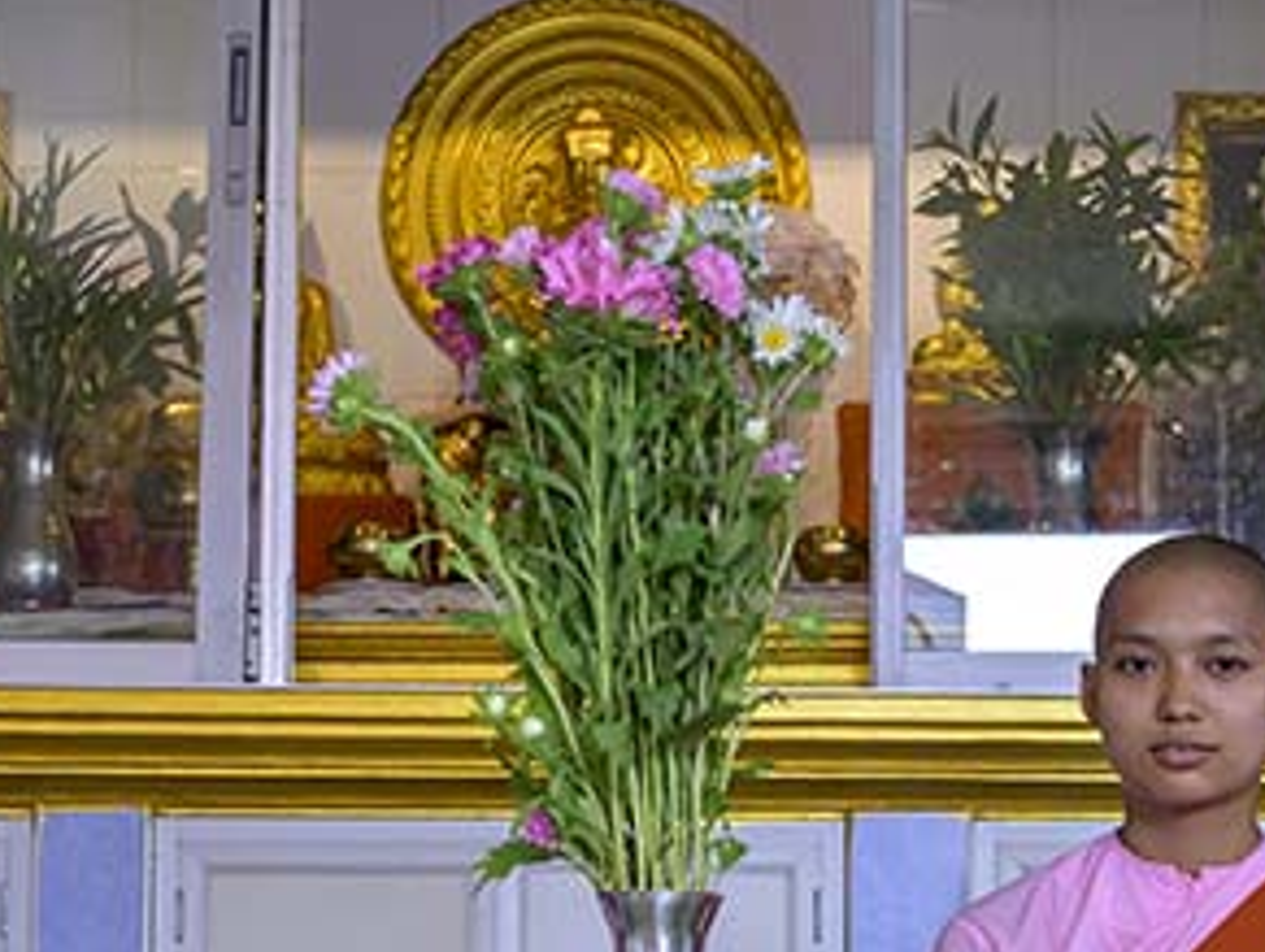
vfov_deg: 15.1
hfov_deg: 20.2
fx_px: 3534
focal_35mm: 97
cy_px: 891
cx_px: 843
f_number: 4.5
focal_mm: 30.5
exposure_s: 1/320
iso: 1100
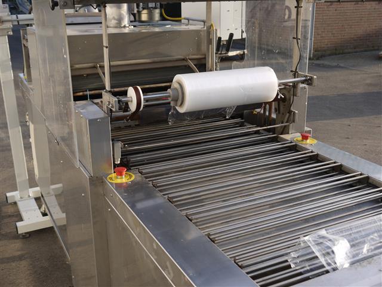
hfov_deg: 42.9
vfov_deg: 32.9
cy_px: 144
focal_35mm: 44
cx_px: 191
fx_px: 486
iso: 100
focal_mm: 22
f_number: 5.6
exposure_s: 1/200
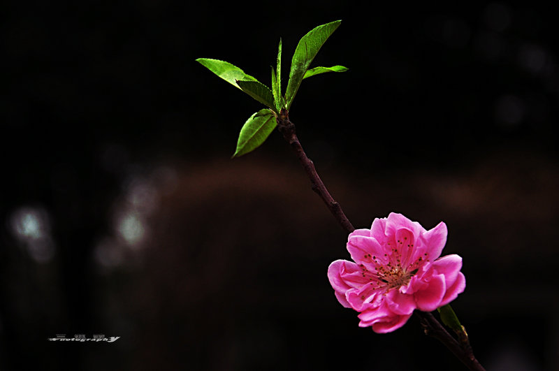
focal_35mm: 87
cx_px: 280
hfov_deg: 23.4
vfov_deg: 15.7
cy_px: 186
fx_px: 1349
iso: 200
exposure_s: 1/250
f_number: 5
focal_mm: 58
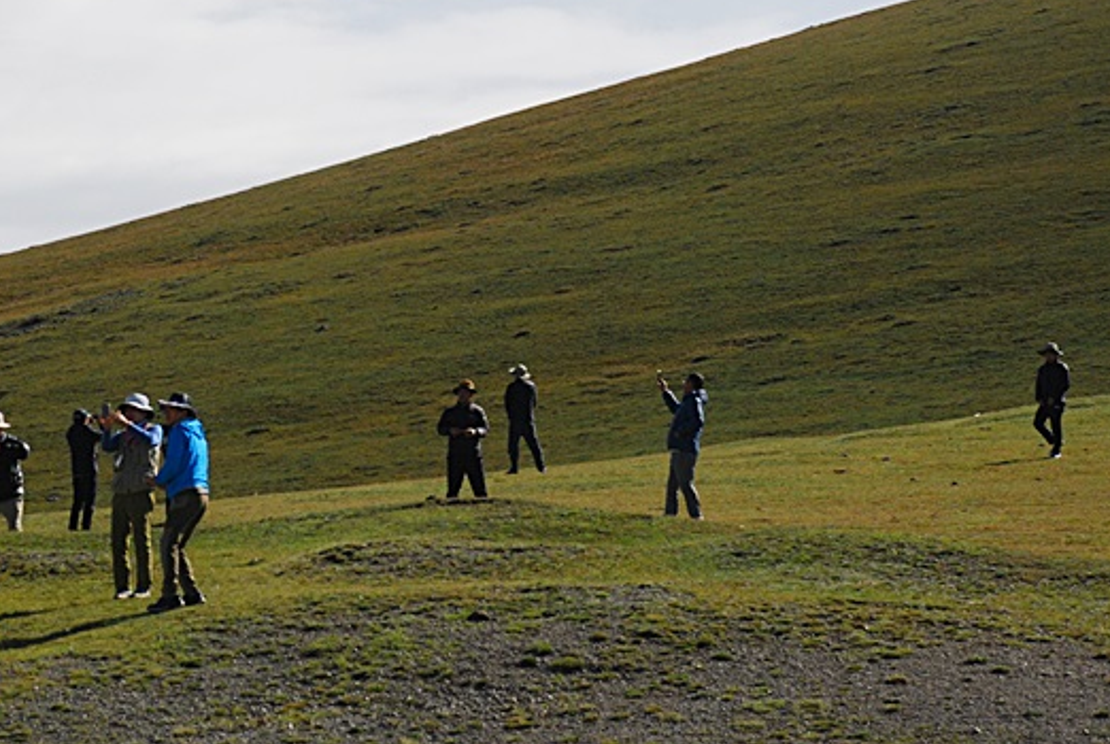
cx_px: 351
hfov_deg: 12.7
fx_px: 4973
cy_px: 266
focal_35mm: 161
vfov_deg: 8.6
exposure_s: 1/2000
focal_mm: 70
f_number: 5.6
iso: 400
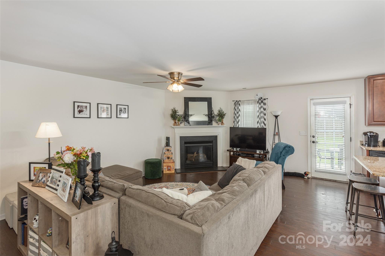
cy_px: 128
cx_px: 192
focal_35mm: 17
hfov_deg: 93.3
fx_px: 182
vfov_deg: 70.5
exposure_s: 1/60
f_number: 8
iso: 320
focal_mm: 17
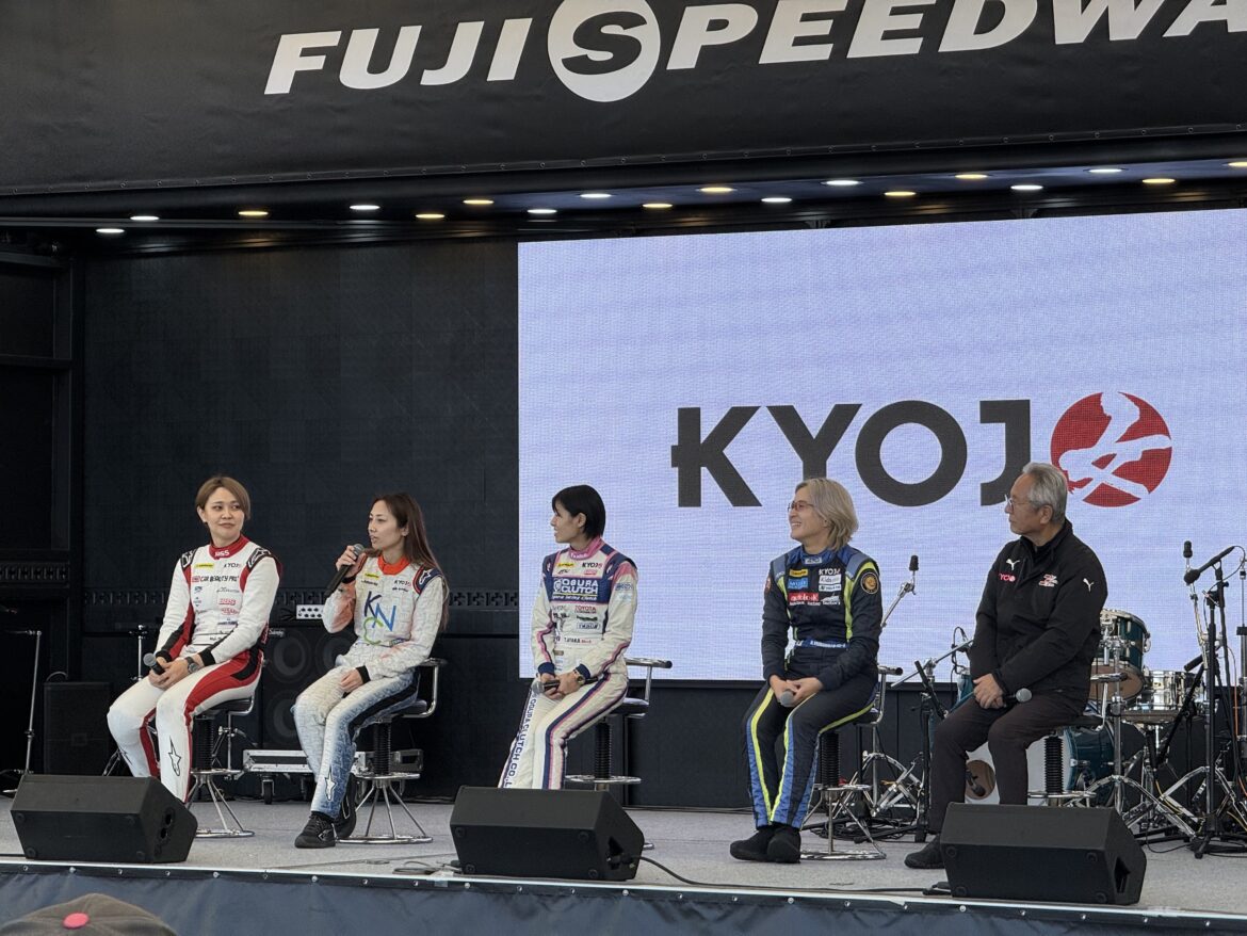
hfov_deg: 16.4
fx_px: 4324
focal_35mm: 120
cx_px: 624
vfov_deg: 12.4
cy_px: 468
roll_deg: -0.7
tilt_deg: +2.4
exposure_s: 1/402
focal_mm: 15.66
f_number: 2.8
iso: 50
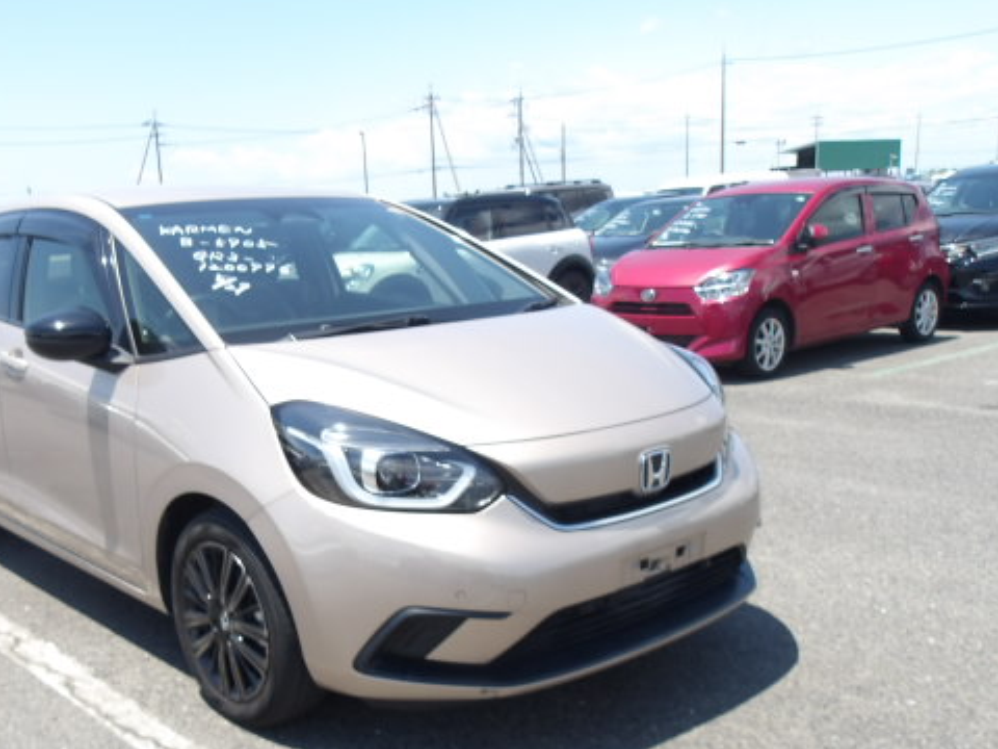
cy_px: 485
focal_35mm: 36
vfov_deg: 39.3
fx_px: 1038
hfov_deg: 50.5
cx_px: 341
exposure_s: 1/60
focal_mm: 4.9
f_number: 10.4
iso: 100
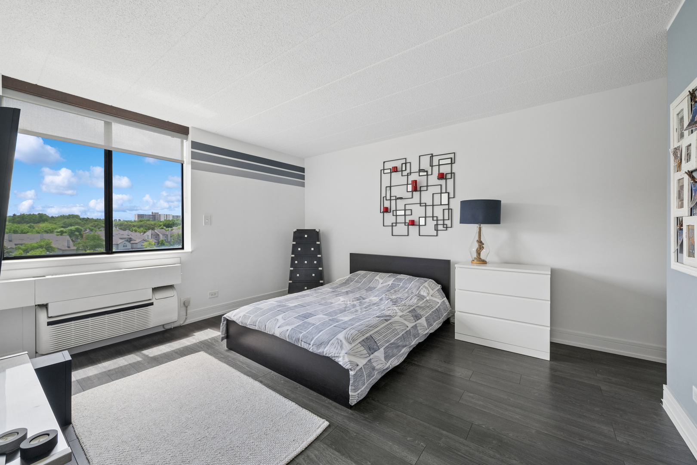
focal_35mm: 14
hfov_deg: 104.3
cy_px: 232
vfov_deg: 81.2
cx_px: 348
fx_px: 271
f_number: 8
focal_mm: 14
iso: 400
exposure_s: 1/90
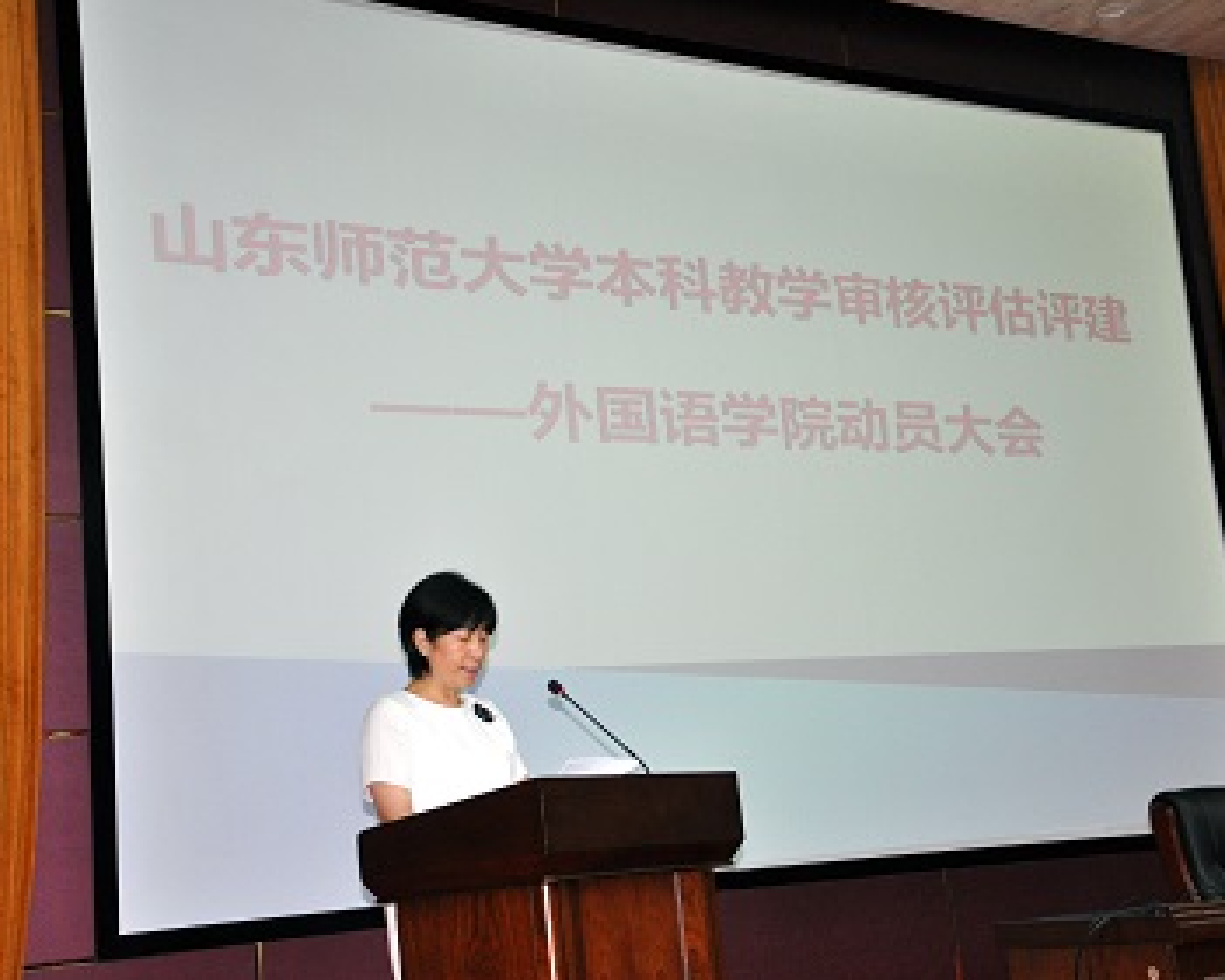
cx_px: 609
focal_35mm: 55
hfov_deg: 34.1
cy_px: 493
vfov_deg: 27.6
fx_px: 1995
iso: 1000
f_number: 4.2
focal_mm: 32
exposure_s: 1/60
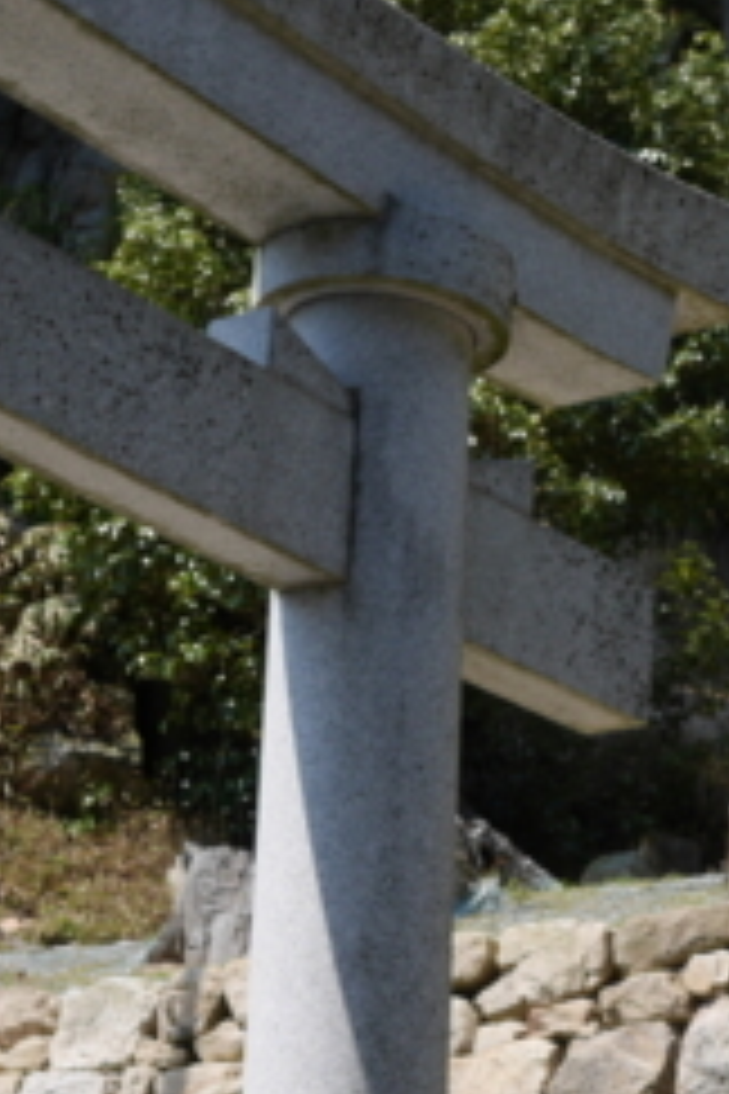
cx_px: 605
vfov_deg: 19.8
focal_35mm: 103
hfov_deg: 13.2
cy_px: 711
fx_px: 3128
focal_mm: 20
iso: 200
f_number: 5
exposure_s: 1/1000
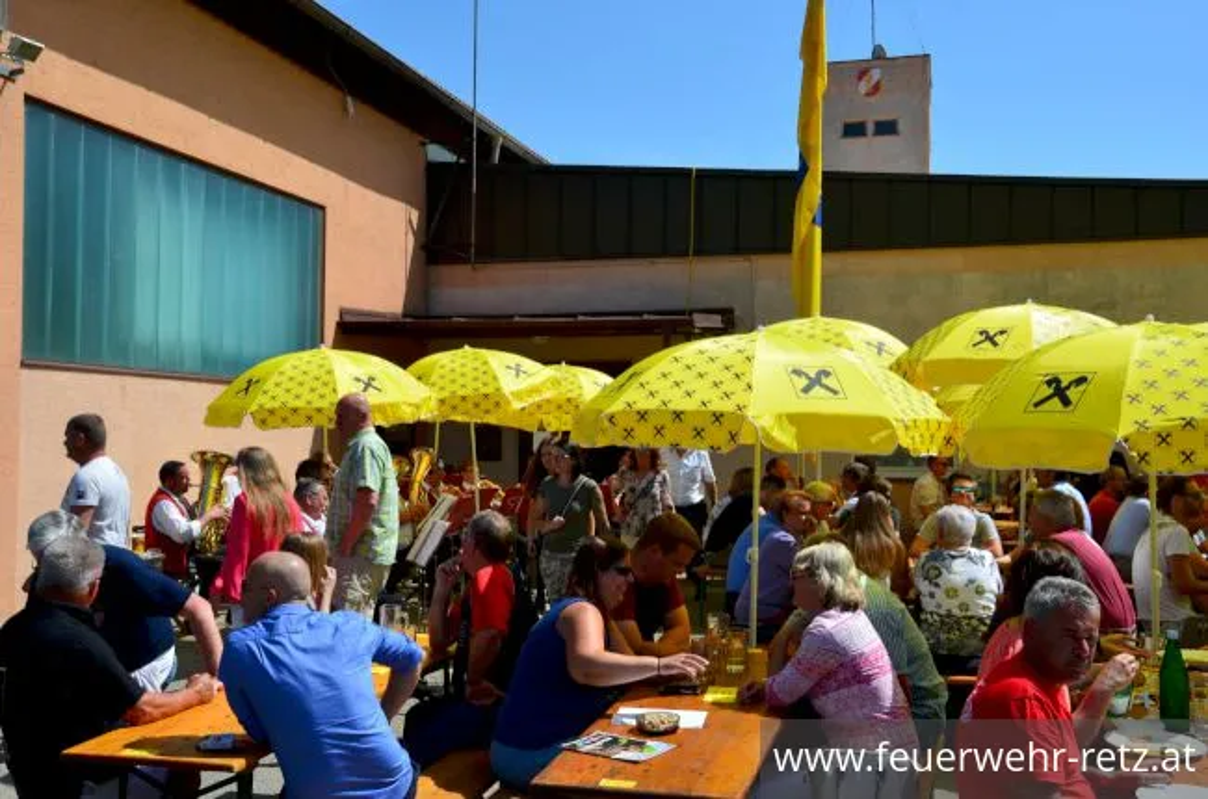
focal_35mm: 38
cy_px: 400
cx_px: 604
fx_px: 1255
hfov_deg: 51.4
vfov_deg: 35.3
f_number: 11
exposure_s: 1/160
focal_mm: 25
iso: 100
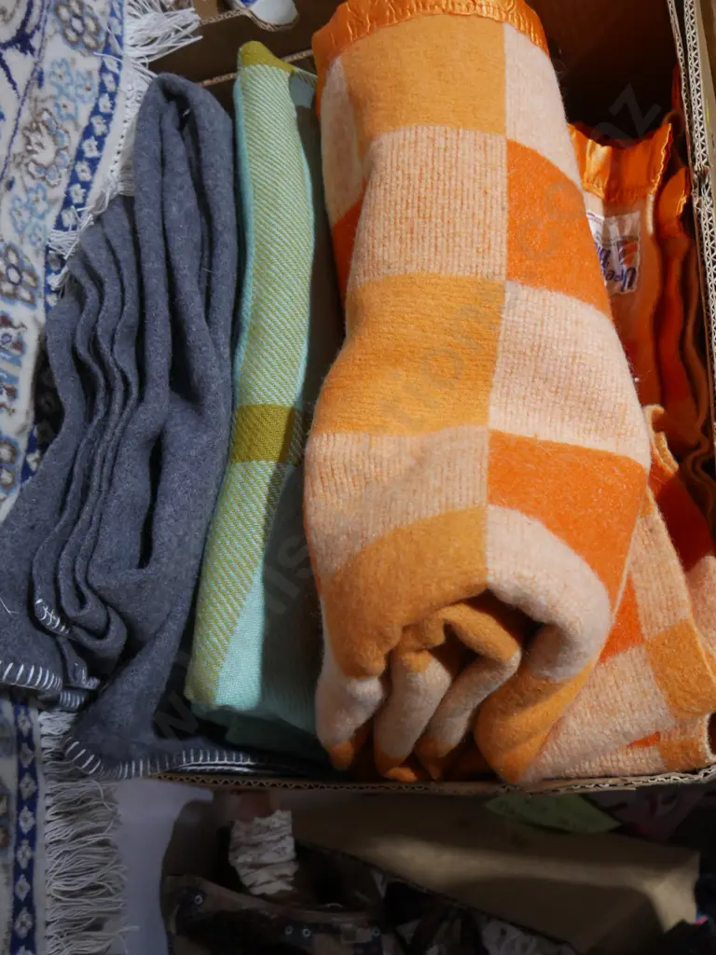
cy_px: 478
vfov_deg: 49.0
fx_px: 1048
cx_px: 358
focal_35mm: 38
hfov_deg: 37.7
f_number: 4.1
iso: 1250
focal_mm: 19
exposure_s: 1/60
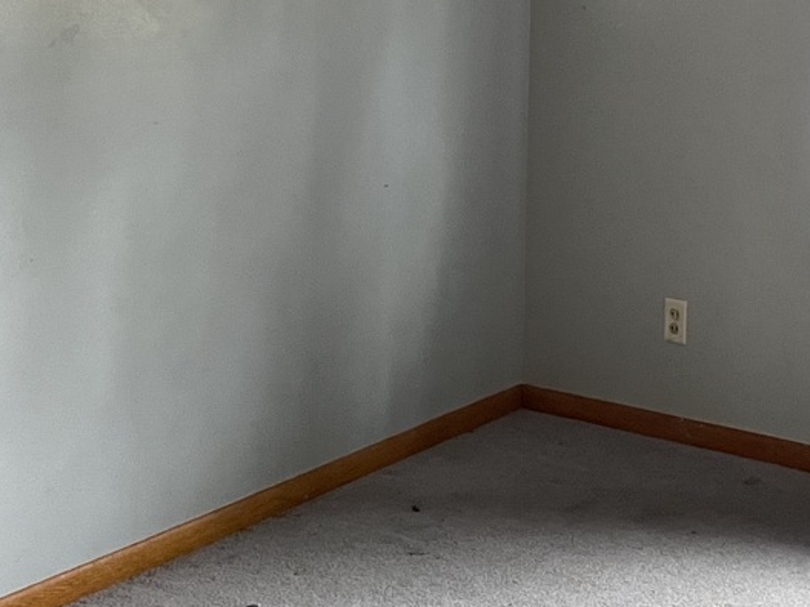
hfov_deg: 25.9
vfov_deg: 19.5
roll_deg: -1.3
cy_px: -131
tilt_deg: -0.4
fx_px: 1661
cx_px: 825
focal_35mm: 71
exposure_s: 1/30
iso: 500
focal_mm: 4.2
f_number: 1.6
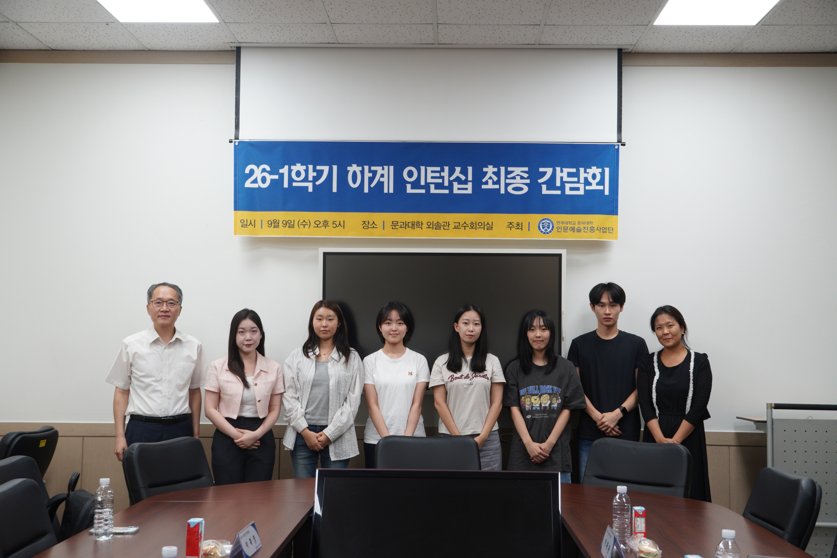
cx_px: 418
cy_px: 279
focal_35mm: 48
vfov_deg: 28.1
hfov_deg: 41.1
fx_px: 1116
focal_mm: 32
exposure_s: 1/50
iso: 400
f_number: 4.5
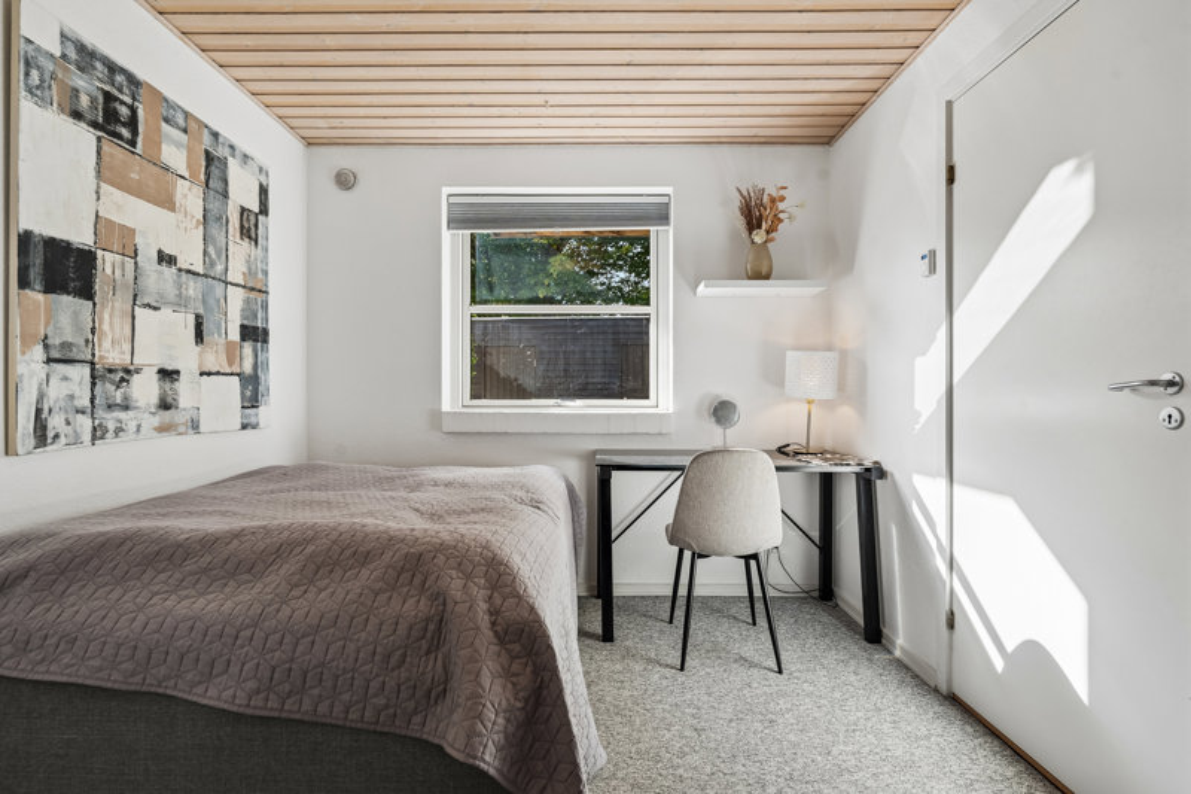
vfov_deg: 67.4
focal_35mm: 18
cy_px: 397
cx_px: 596
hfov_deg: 90.0
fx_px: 595
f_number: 8
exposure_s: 1/50
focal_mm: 18
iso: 200
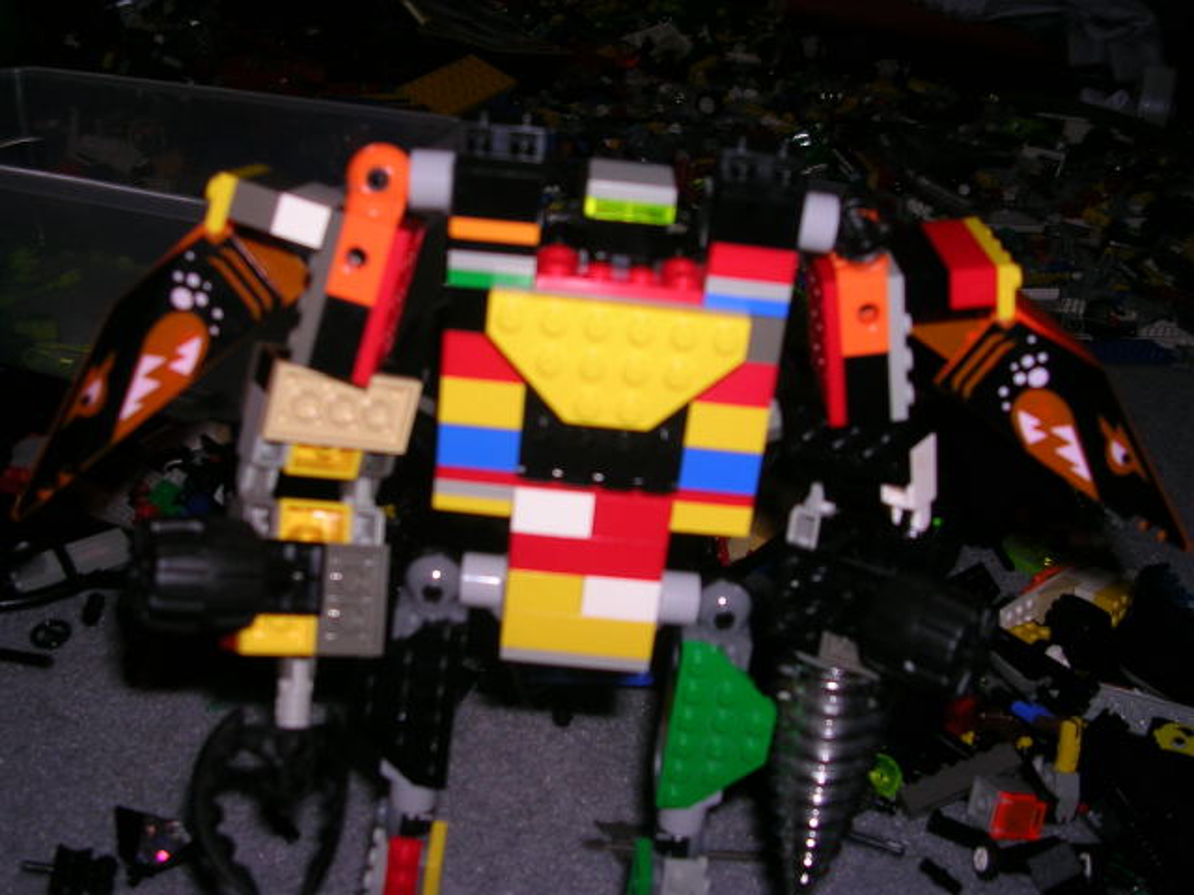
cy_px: 448
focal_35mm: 38
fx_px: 1311
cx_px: 597
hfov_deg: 49.0
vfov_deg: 37.7
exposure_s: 1/60.1
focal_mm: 5.8
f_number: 2.8
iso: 50
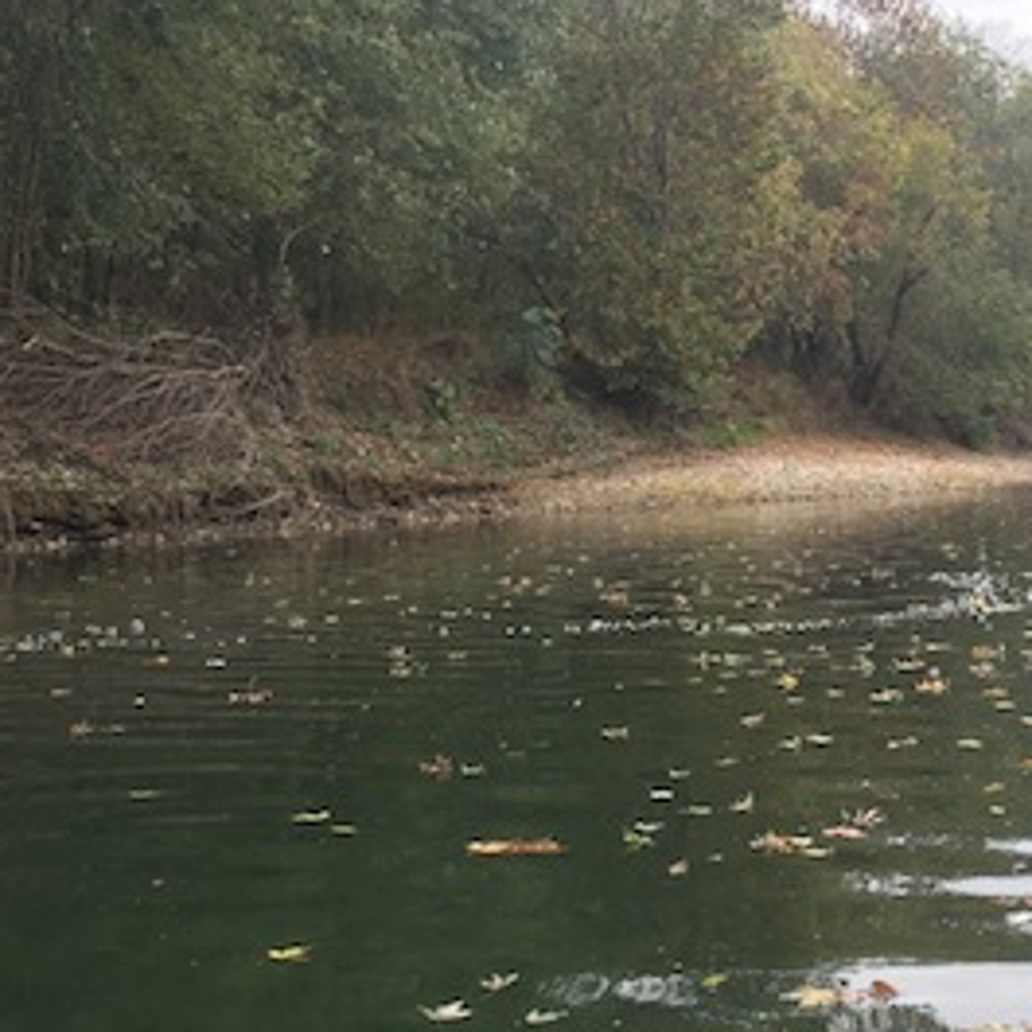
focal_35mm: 63
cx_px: 460
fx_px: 2125
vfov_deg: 26.9
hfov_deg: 27.3
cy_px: 238
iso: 25
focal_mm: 4.15
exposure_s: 1/120
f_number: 2.2
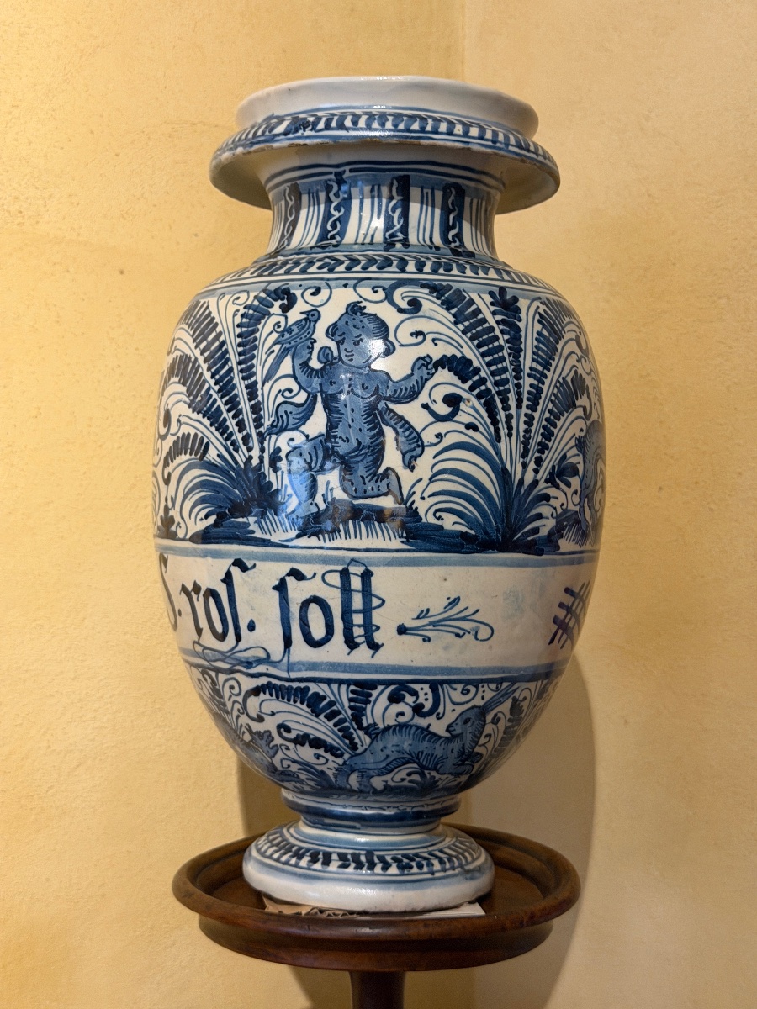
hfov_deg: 30.3
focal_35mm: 48
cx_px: 378
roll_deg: -0.6
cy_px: 504
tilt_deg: -0.4
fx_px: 1400
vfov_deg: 39.7
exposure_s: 1/33
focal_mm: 6.76
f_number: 1.78
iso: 250
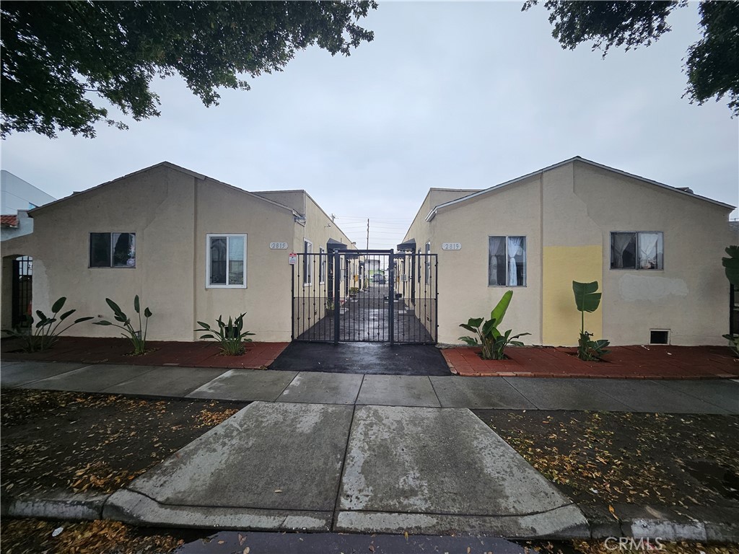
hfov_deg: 106.2
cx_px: 370
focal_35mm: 13
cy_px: 277
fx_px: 278
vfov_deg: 89.9
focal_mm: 1.7
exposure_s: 1/709
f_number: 2.2
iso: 32
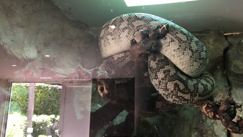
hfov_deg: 50.2
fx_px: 258
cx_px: 143
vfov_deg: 29.6
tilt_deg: +14.7
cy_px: 58
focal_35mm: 40
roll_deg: -2.1
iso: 250
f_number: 1.8
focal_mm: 3.99
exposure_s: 1/50
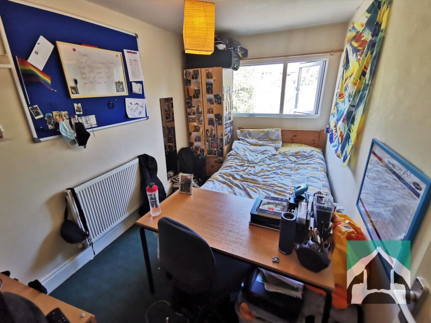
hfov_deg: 94.5
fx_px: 199
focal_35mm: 16
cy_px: 162
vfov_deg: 78.1
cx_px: 216
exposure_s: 1/50
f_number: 2.2
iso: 125
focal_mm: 2.35
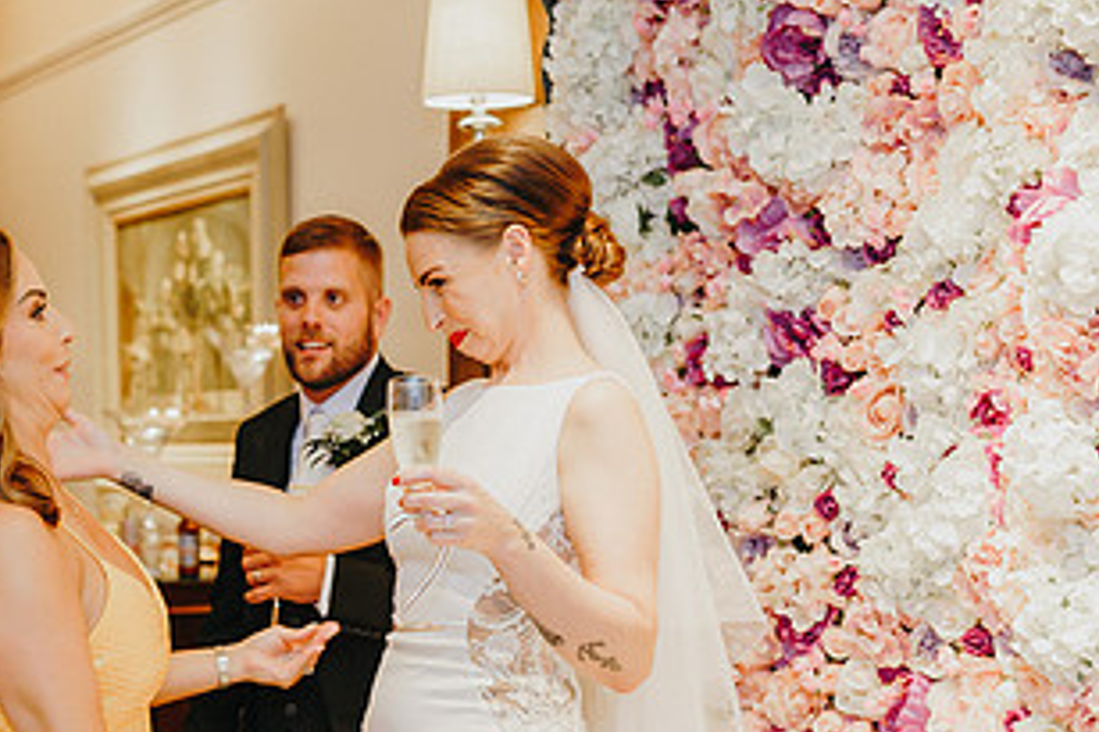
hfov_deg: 30.1
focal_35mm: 66
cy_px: 595
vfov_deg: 20.3
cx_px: 296
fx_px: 2014
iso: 640
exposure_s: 1/200
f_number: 2.2
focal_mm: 35
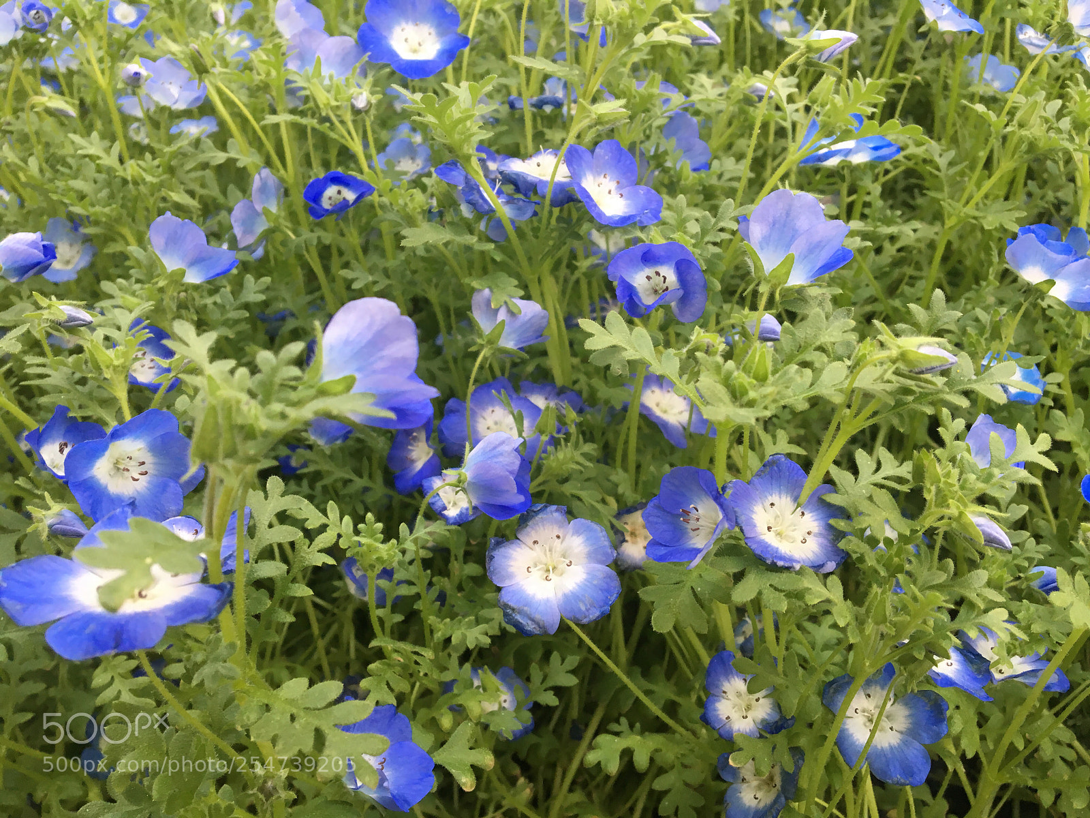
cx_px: 545
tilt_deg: -40.2
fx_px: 913
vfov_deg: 48.2
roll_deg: +9.6
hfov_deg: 61.7
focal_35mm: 29
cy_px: 409
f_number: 2.2
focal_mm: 4.15
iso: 25
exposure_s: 1/30
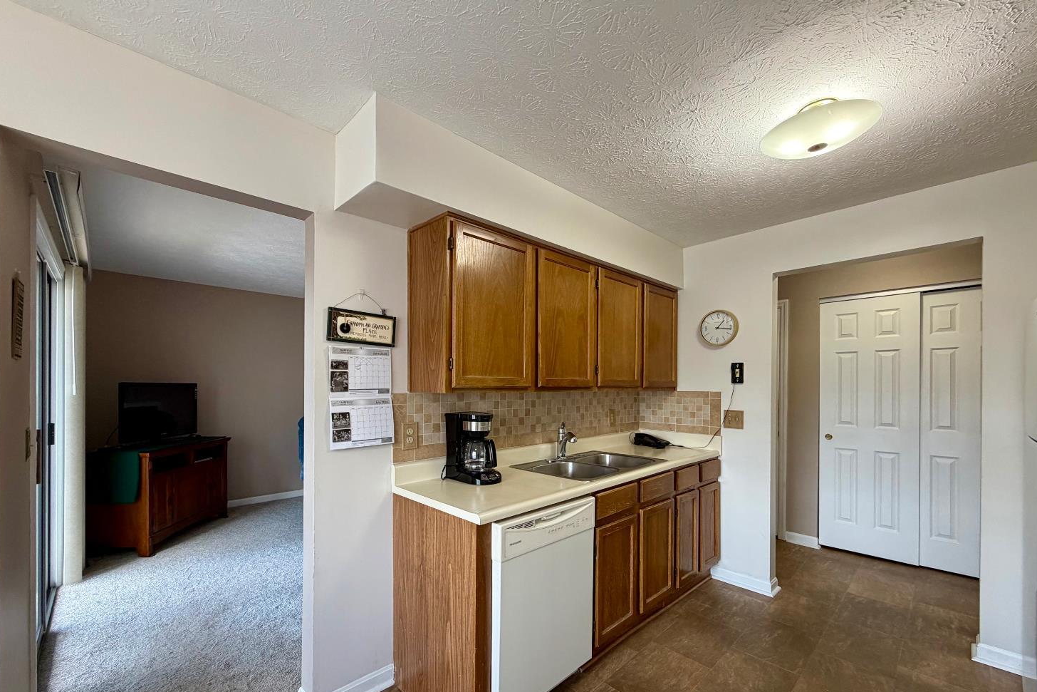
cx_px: 507
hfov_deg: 100.4
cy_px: 389
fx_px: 432
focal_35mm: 15
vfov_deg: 77.0
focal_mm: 2.22
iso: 250
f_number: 2.2
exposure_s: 1/120
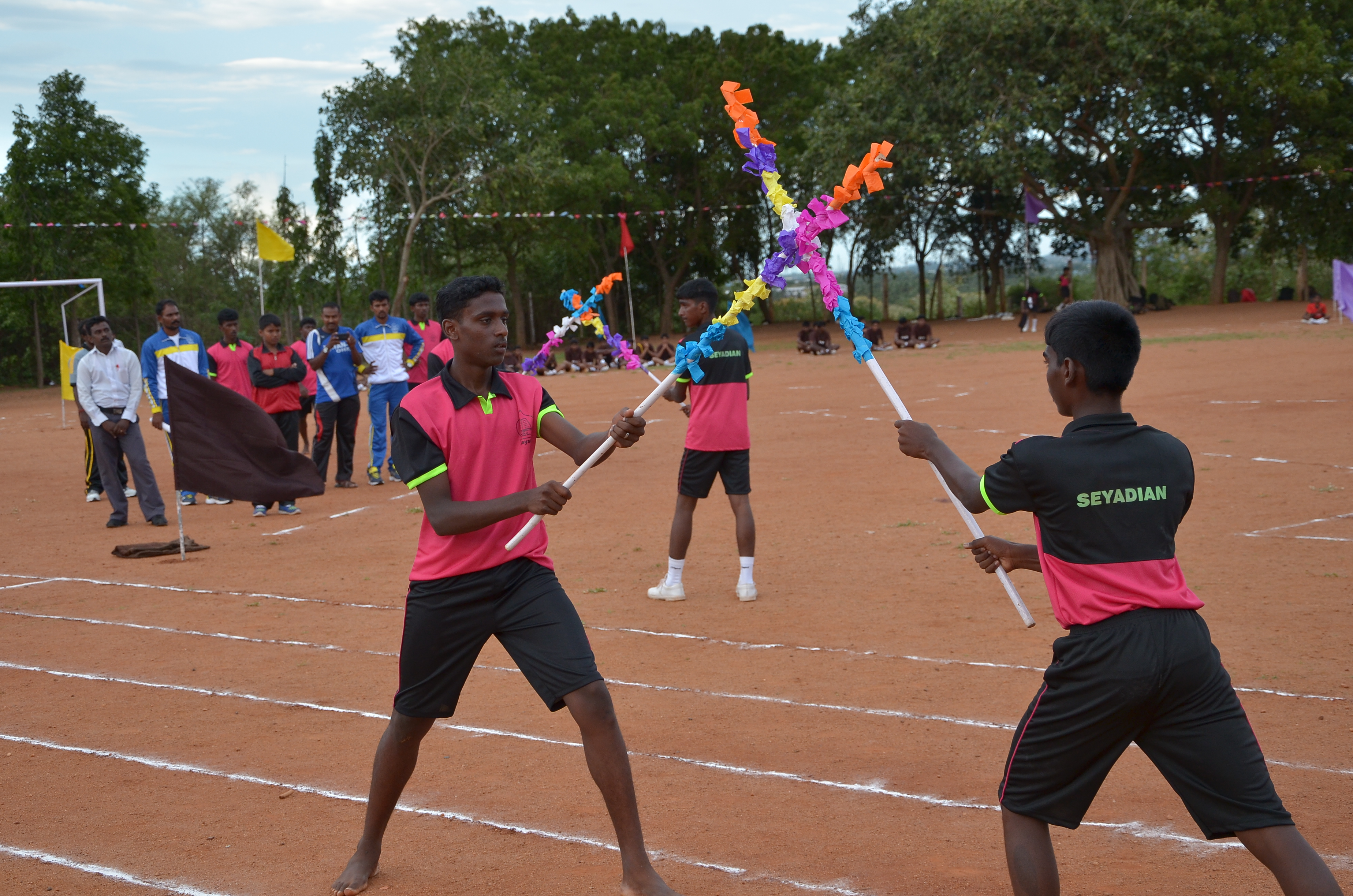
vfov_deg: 22.5
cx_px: 676
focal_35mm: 60
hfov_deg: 33.5
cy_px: 448
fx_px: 2250
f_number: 5.6
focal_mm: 40
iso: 400
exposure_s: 1/400
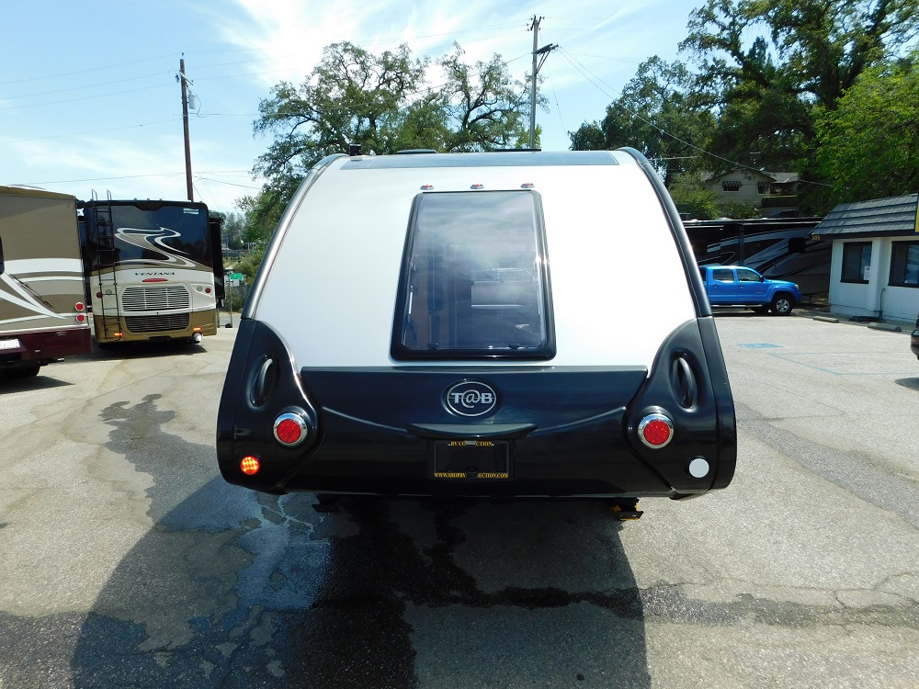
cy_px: 344
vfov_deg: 56.8
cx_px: 460
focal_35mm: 24
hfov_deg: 71.6
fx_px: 637
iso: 125
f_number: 3
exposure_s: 1/1000
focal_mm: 4.1
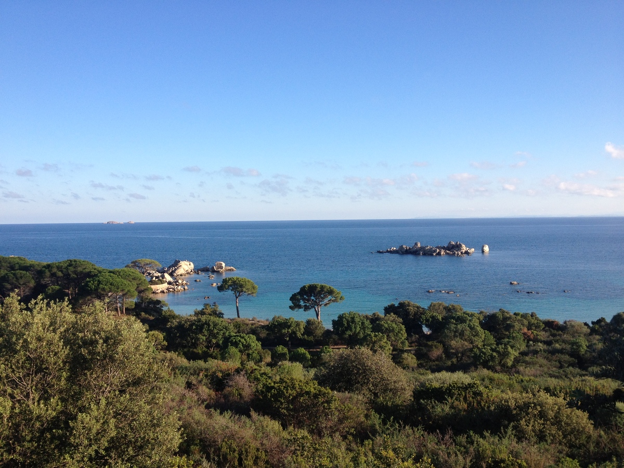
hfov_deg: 52.6
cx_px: 312
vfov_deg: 40.7
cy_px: 234
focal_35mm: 35
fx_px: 631
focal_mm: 4.28
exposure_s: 1/986
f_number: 2.4
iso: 64
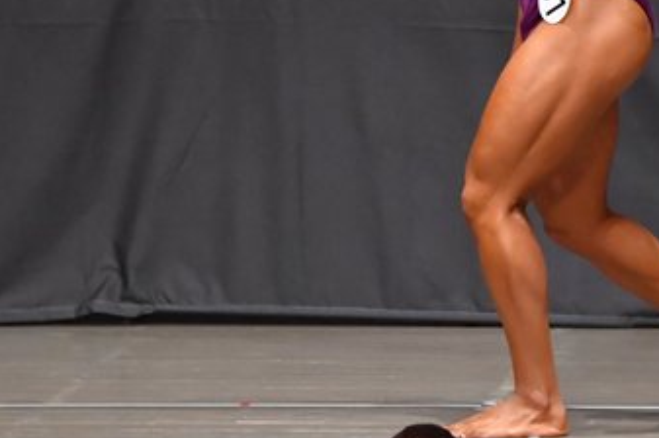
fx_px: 9473
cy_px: -10
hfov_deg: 4.0
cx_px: 597
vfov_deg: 2.6
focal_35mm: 518
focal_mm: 150
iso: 6400
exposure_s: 1/400
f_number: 5.6
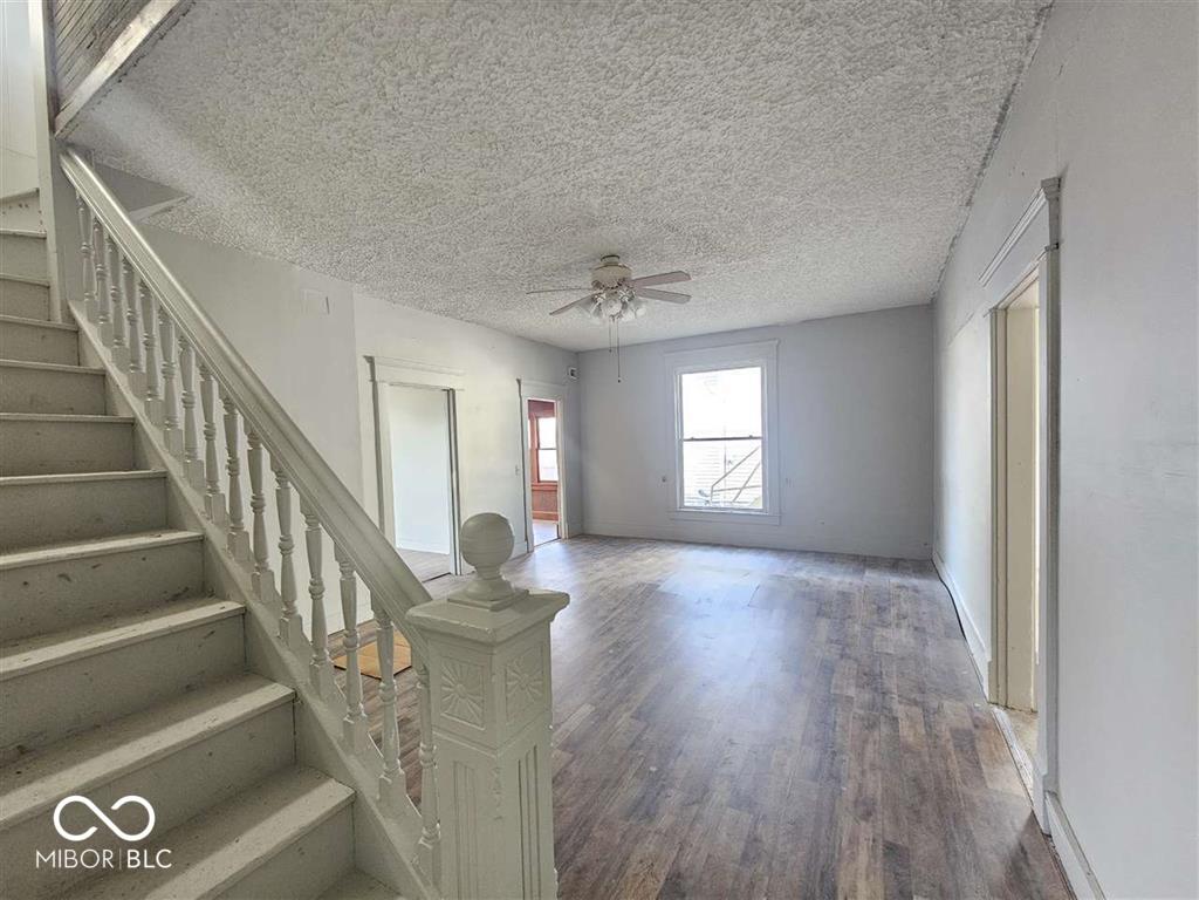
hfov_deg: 106.2
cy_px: 450
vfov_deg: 89.9
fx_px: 450
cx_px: 600
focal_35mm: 13
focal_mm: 2.2
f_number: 2.2
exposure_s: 1/40
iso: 320
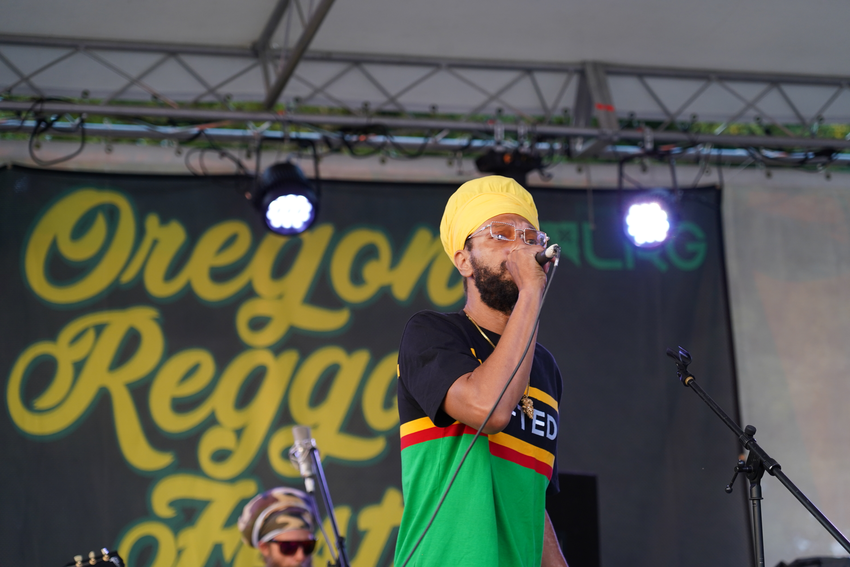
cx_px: 425
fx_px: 2479
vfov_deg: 13.0
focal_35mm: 105
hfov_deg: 19.5
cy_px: 284
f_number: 4
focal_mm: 105
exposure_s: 1/160
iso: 800
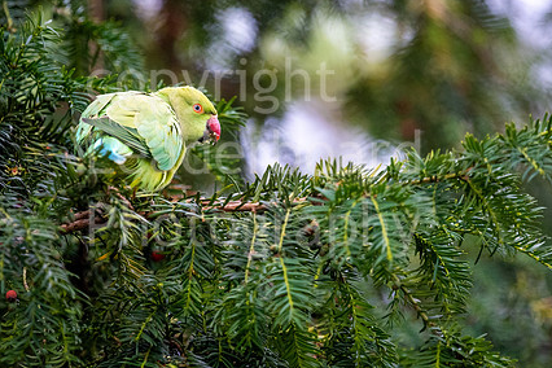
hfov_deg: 3.4
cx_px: 257
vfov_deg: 2.2
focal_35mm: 612
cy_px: 165
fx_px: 9383
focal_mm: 300
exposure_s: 1/320
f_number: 4
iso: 640
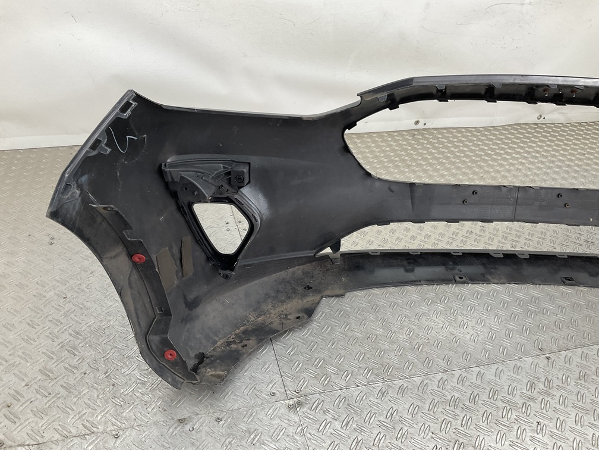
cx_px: 300
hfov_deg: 61.7
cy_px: 225
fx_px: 502
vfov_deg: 48.2
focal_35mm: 29
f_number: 1.8
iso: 32
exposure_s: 1/120
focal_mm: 3
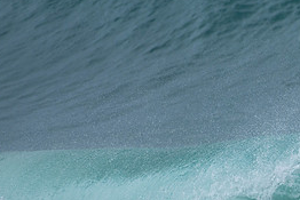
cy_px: 215
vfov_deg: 0.8
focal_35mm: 1658
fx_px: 13824
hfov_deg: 1.2
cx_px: 324
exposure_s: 1/1250
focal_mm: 500
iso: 280
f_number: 5.6
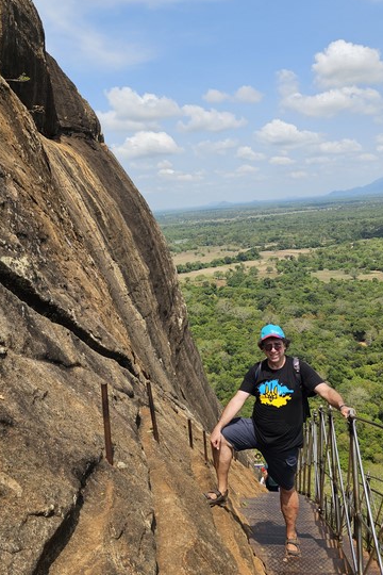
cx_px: 190
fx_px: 495
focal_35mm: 31
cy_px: 216
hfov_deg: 42.3
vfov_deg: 59.5
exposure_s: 1/668
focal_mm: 6.3
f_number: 1.7
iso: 10
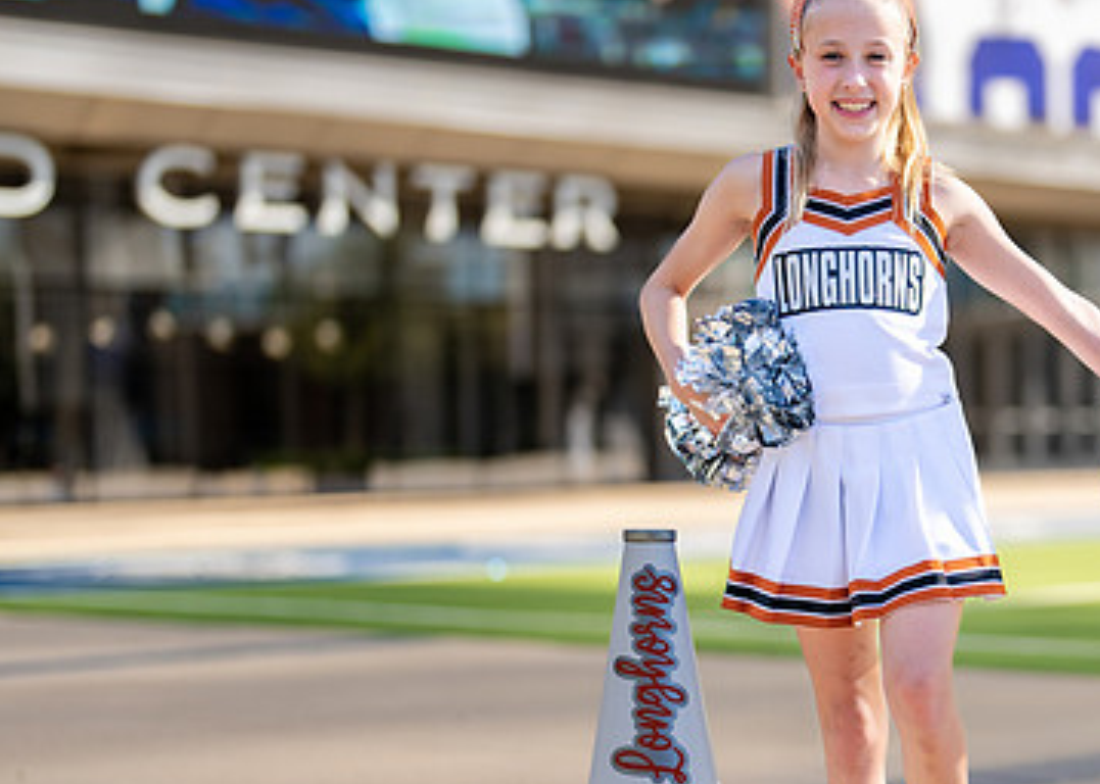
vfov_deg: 15.0
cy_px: 496
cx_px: 920
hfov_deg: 20.7
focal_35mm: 95
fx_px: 2966
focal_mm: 50
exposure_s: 1/2500
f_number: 1.2
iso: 100
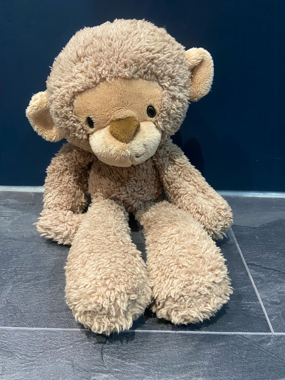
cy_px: 190
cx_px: 142
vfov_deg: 67.3
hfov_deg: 53.1
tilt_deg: -28.5
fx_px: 285
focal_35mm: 26
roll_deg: -1.1
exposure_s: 1/33
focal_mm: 4.25
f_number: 1.8
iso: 640
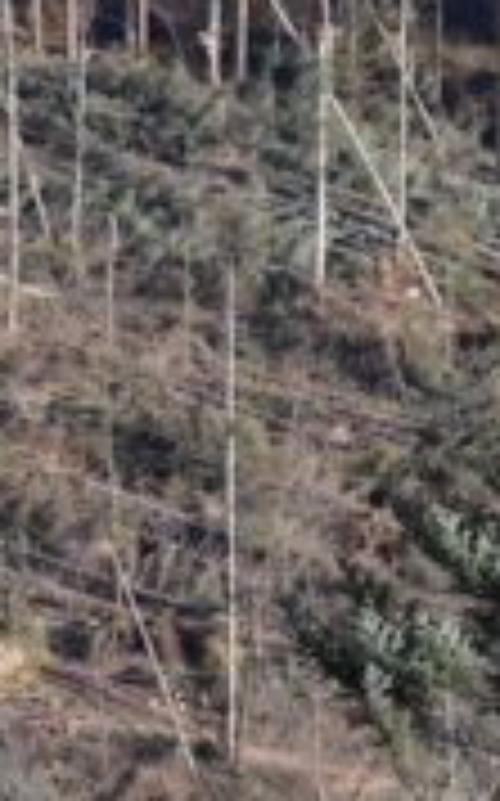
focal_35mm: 528
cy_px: 382
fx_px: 11530
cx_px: 257
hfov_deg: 2.5
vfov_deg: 4.0
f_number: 5.6
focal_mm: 80
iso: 400
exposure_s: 1/250
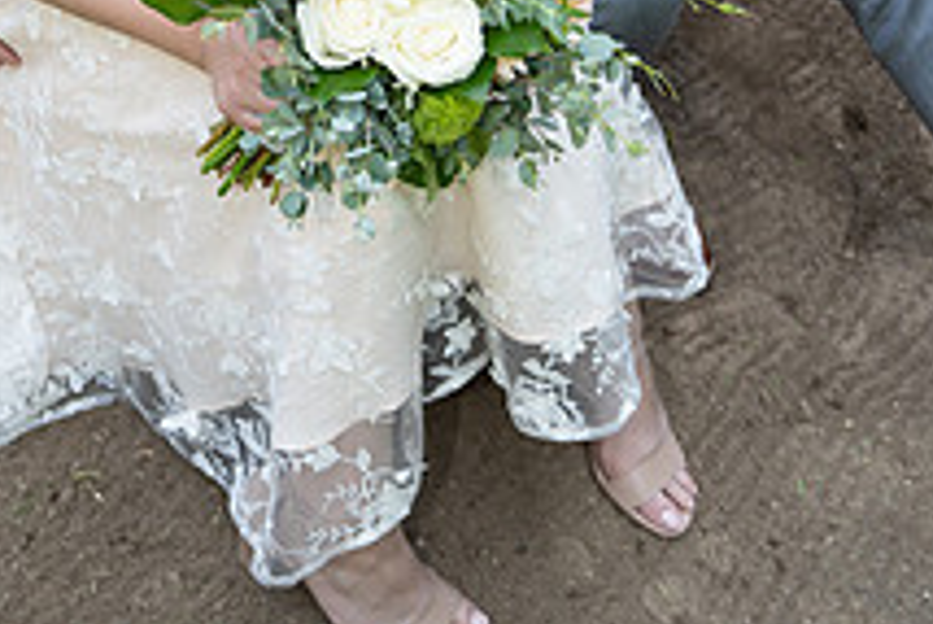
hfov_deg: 31.7
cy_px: -284
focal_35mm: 63
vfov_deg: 19.2
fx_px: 1634
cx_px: 331
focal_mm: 30
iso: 250
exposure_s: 1/250
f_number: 3.5
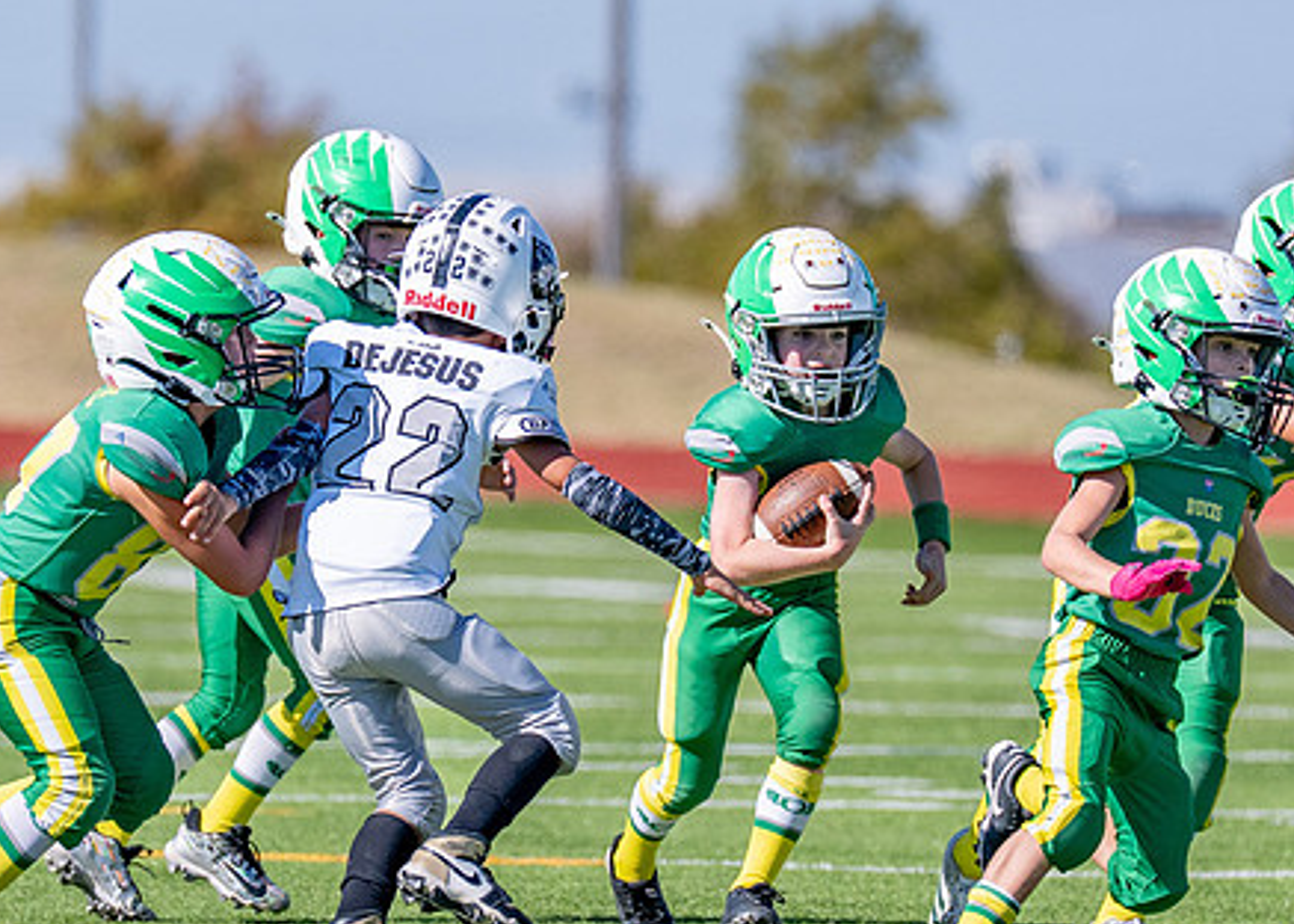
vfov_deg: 2.1
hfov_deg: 3.0
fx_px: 24729
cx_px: 551
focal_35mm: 673
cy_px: 573
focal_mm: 200
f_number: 2.8
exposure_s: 1/4000
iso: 160
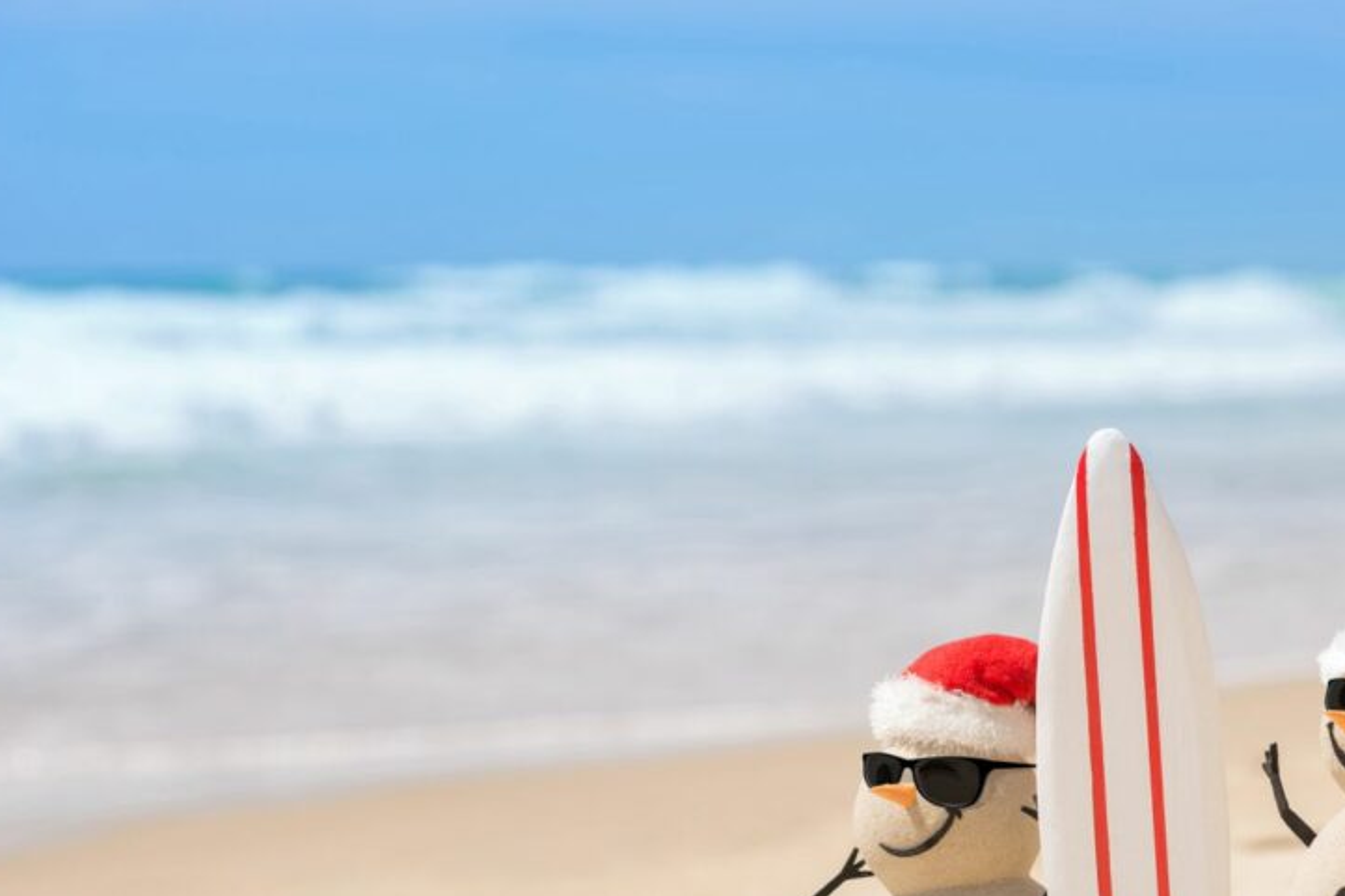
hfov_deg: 13.8
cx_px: 872
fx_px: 5565
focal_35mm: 149
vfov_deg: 9.2
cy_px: 573
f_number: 5.6
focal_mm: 105
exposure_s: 1/500
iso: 50
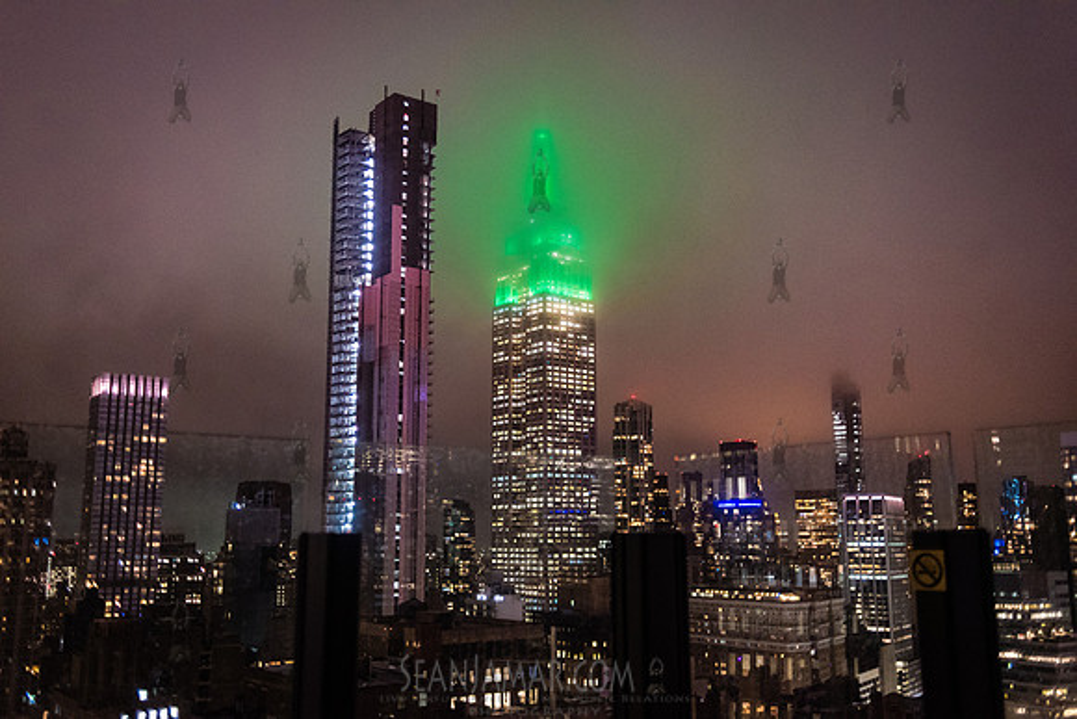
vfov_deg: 37.8
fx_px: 1048
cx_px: 538
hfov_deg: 54.4
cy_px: 360
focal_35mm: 35
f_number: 2.2
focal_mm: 35
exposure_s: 1/125
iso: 8000
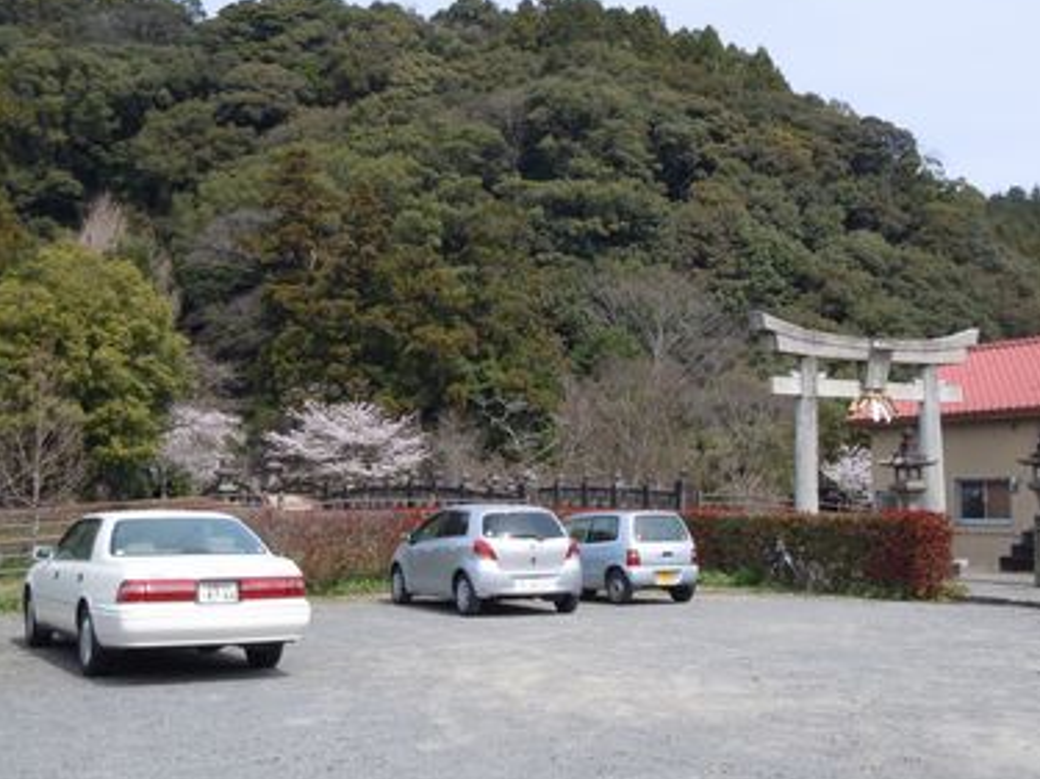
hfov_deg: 39.7
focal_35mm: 48
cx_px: 549
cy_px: 374
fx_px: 1442
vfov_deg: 30.2
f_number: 9.2
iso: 400
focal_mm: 8.1
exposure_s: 1/400
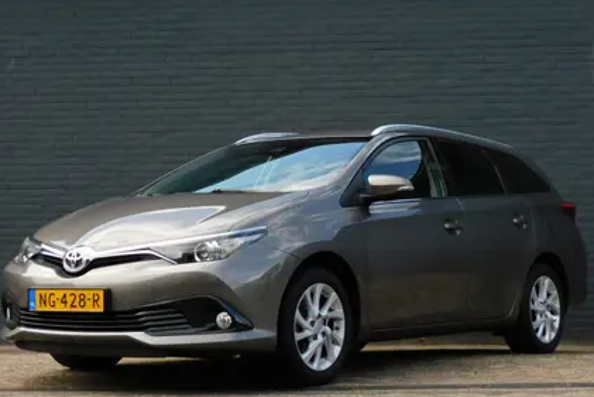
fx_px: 1370
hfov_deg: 24.5
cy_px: 157
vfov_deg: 16.5
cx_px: 292
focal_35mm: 83
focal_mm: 12.5
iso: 125
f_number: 4.5
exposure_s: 1/320
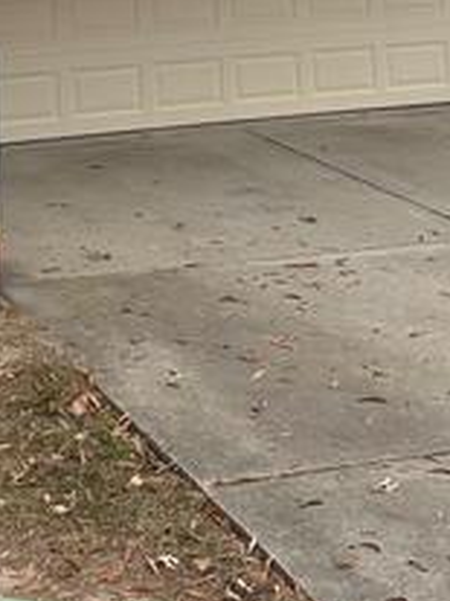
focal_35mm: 89
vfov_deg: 19.8
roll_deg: +1.8
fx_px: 1544
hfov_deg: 16.5
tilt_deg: +6.5
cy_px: -238
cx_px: 131
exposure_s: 1/356
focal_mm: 6.86
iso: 80
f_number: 1.78
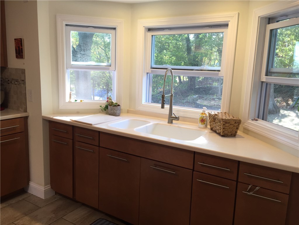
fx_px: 250
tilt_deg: -10.2
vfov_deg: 48.2
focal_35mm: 29
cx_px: 150
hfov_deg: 61.7
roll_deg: -1.7
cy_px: 112
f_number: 2.2
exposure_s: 1/40
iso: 40
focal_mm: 4.15
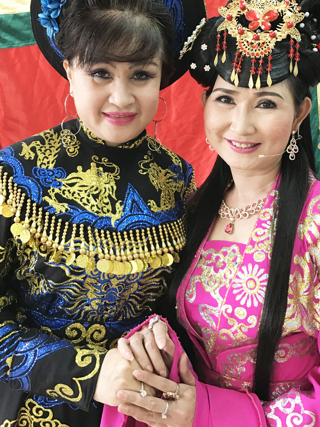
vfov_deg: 44.8
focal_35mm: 41
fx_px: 505
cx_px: 169
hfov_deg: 35.1
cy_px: 127
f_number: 1.8
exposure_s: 1/25
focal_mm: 3.99
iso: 40
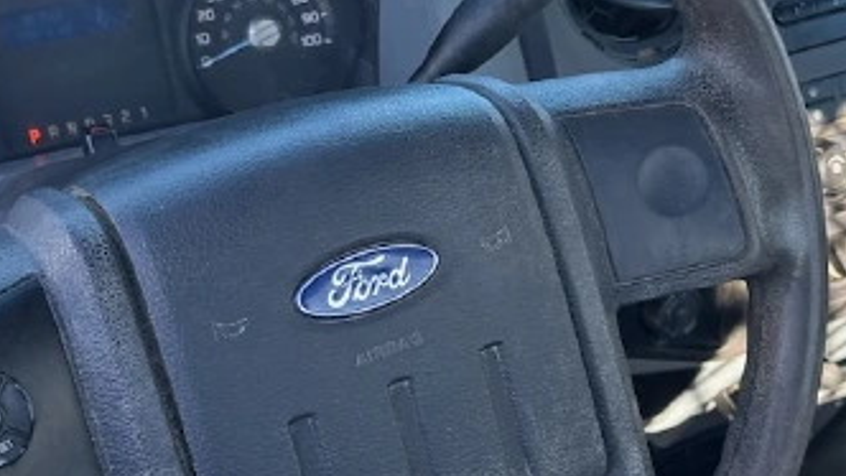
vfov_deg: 19.1
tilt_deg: -27.2
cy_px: 211
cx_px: 441
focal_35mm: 63
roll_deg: +0.1
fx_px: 1414
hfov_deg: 33.3
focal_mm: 6.76
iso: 80
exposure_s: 1/200
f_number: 1.78
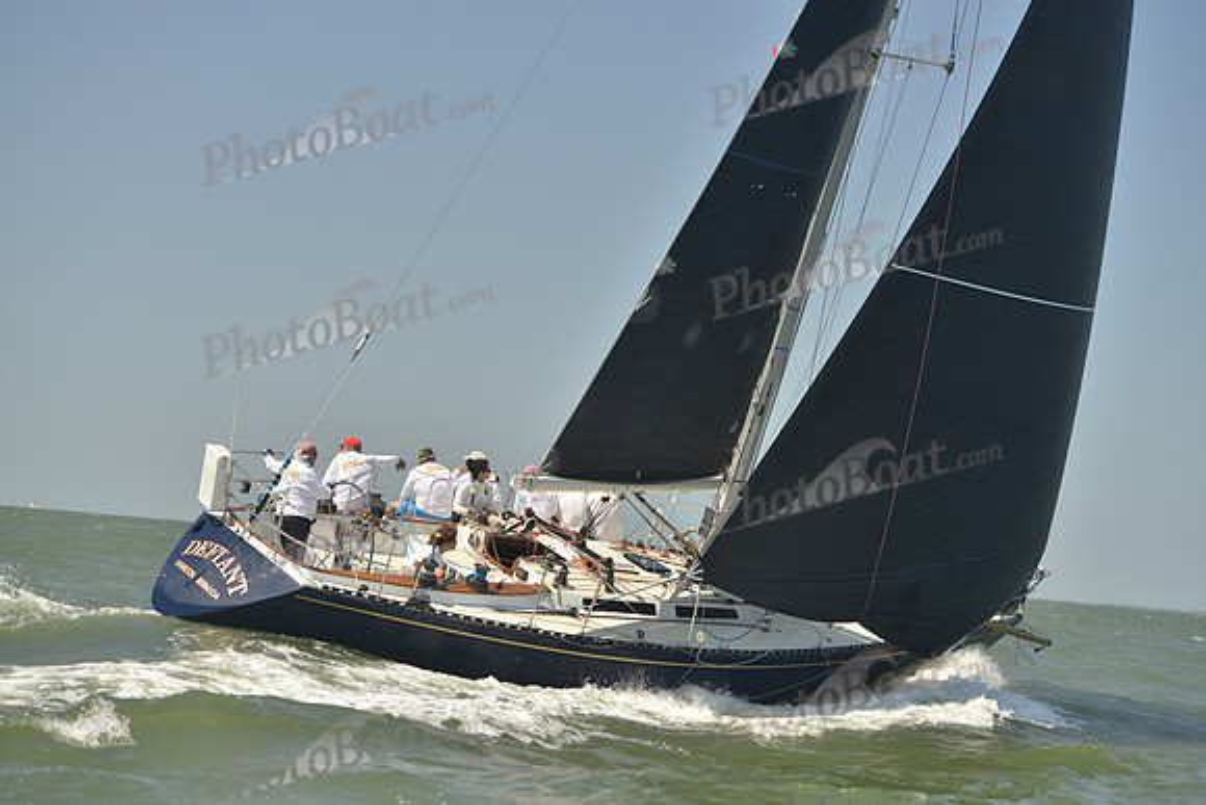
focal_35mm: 82
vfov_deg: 16.7
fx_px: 2748
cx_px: 603
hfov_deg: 24.8
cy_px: 402
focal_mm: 82
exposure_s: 1/1000
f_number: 4.5
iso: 280
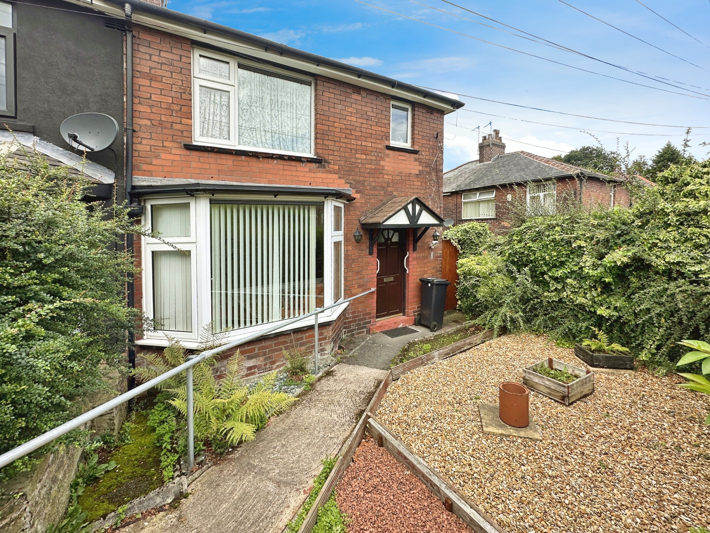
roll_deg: +0.5
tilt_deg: -3.2
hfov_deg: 102.1
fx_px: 287
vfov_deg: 85.7
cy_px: 266
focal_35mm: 14
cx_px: 355
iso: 40
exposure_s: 1/463
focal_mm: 2.22
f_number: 2.2
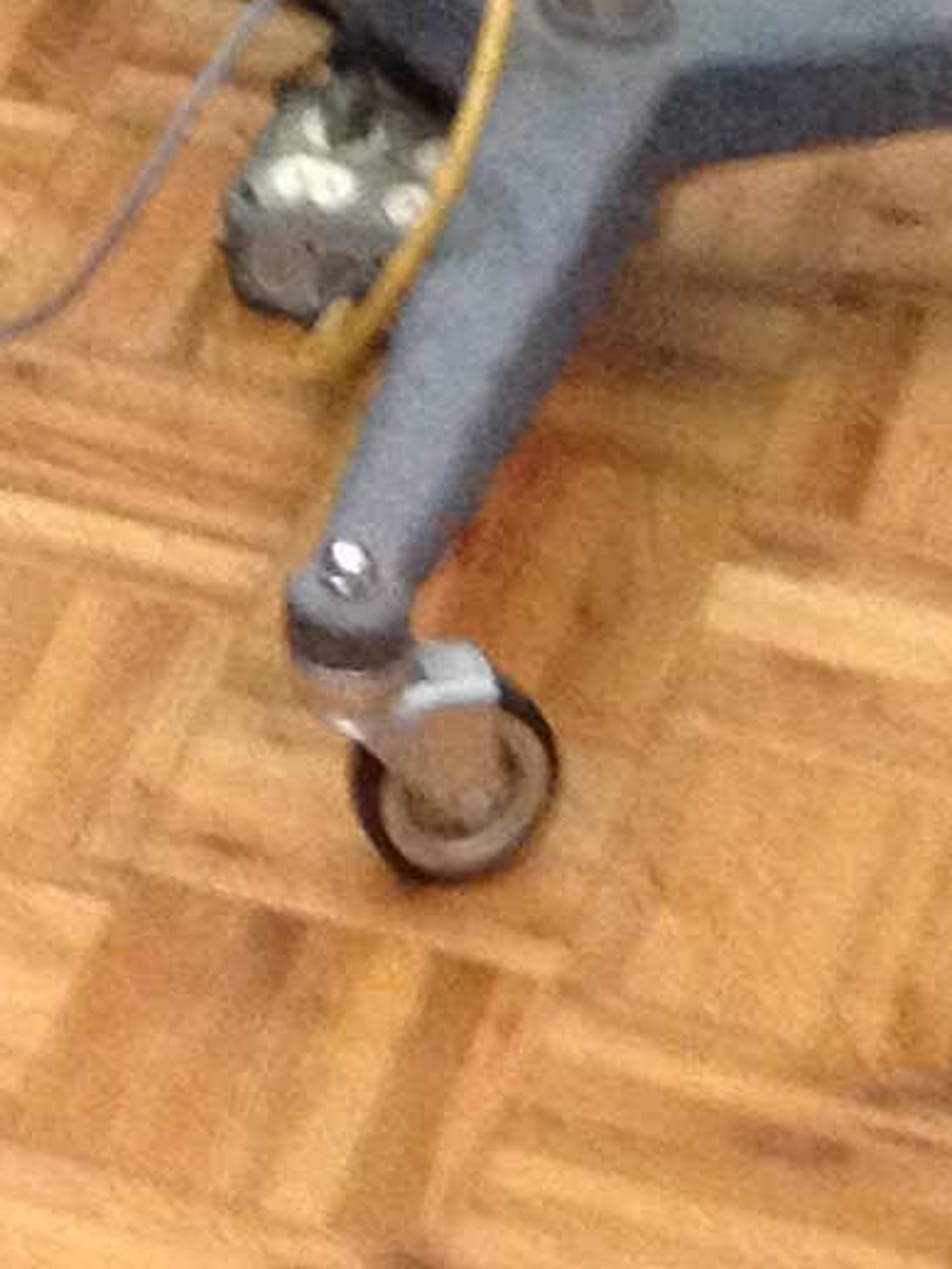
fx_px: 8101
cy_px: -2403
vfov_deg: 7.9
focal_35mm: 221
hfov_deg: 6.6
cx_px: -655
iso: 320
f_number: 2.4
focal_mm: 4.28
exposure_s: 1/20
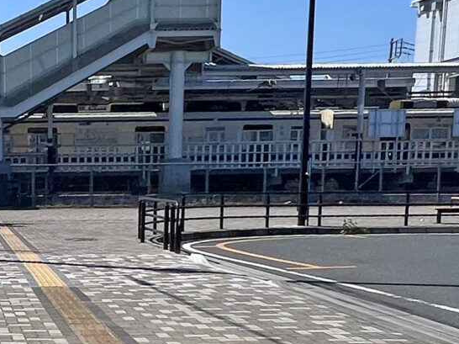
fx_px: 808
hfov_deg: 29.2
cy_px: 368
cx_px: -19
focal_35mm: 61
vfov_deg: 22.8
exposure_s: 1/2660
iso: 32
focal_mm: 1.57
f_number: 1.8
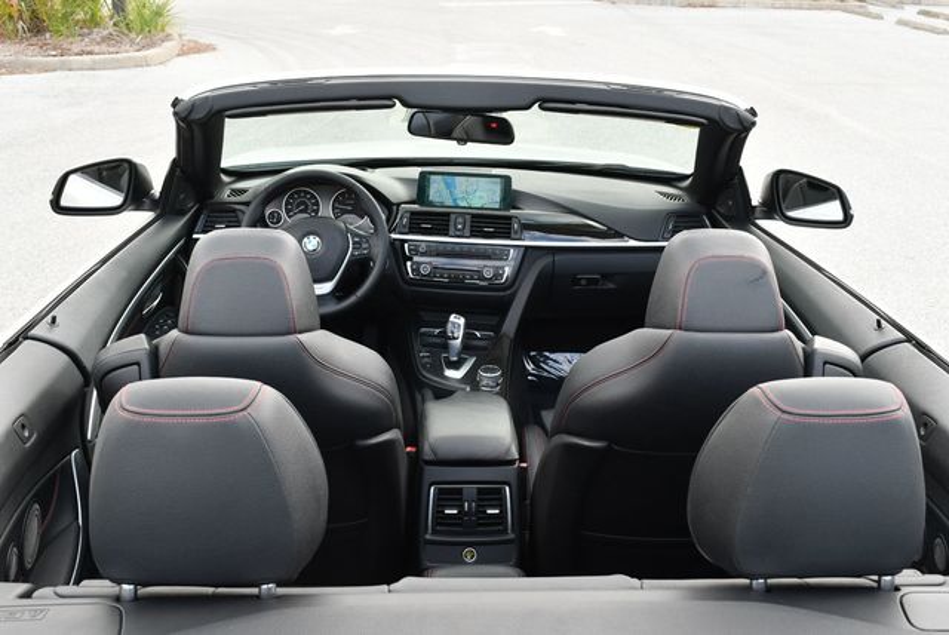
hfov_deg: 53.1
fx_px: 950
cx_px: 474
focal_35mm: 36
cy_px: 318
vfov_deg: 36.9
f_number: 5.6
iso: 400
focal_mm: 18
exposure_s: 1/250
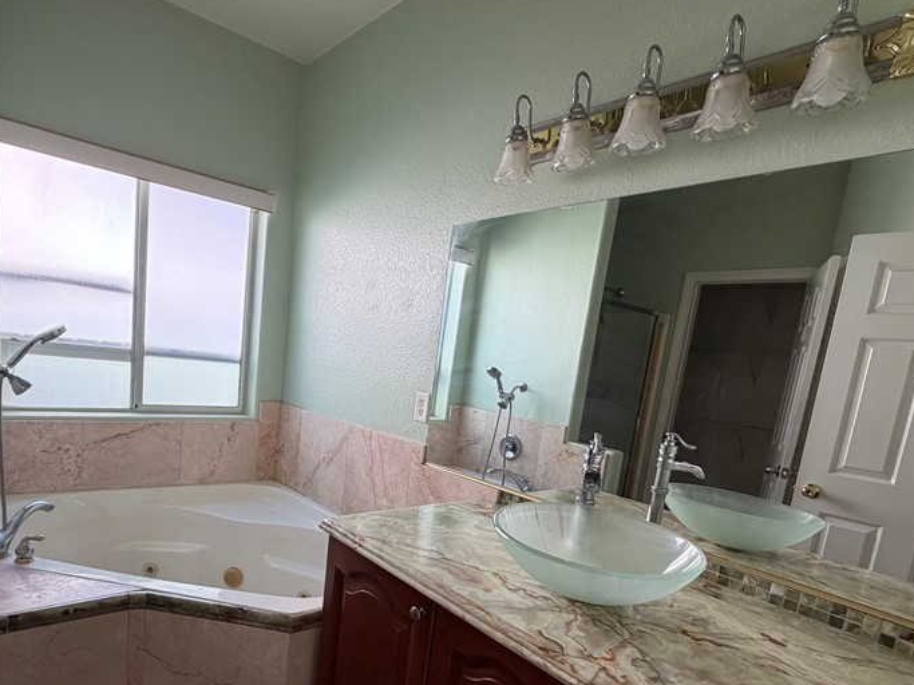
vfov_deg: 62.3
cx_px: 377
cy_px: 442
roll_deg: -6.1
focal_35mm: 21
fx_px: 554
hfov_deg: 78.3
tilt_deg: -9.9
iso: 100
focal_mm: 2.22
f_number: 2.2
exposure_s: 1/120
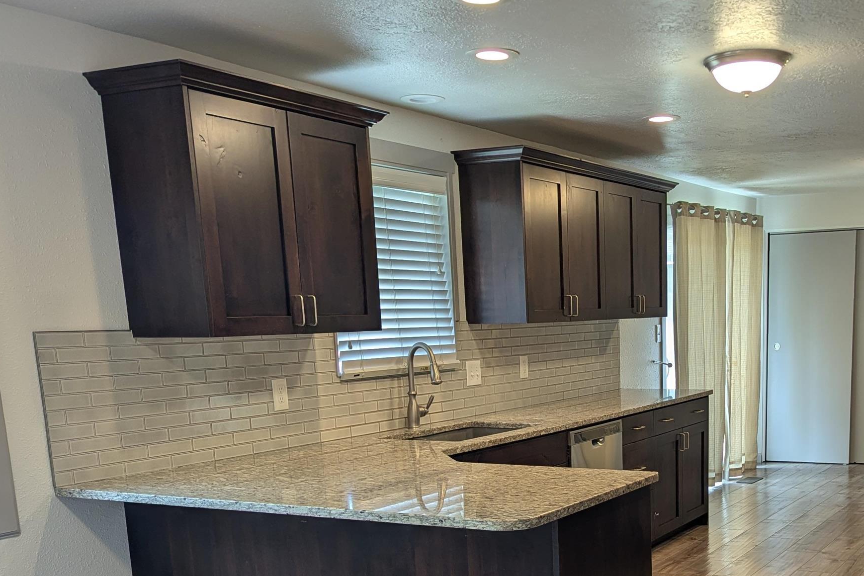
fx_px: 1056
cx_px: 607
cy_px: 555
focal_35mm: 44
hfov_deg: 43.6
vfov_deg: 28.9
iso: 46
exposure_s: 1/60
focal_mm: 6.81
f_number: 1.85
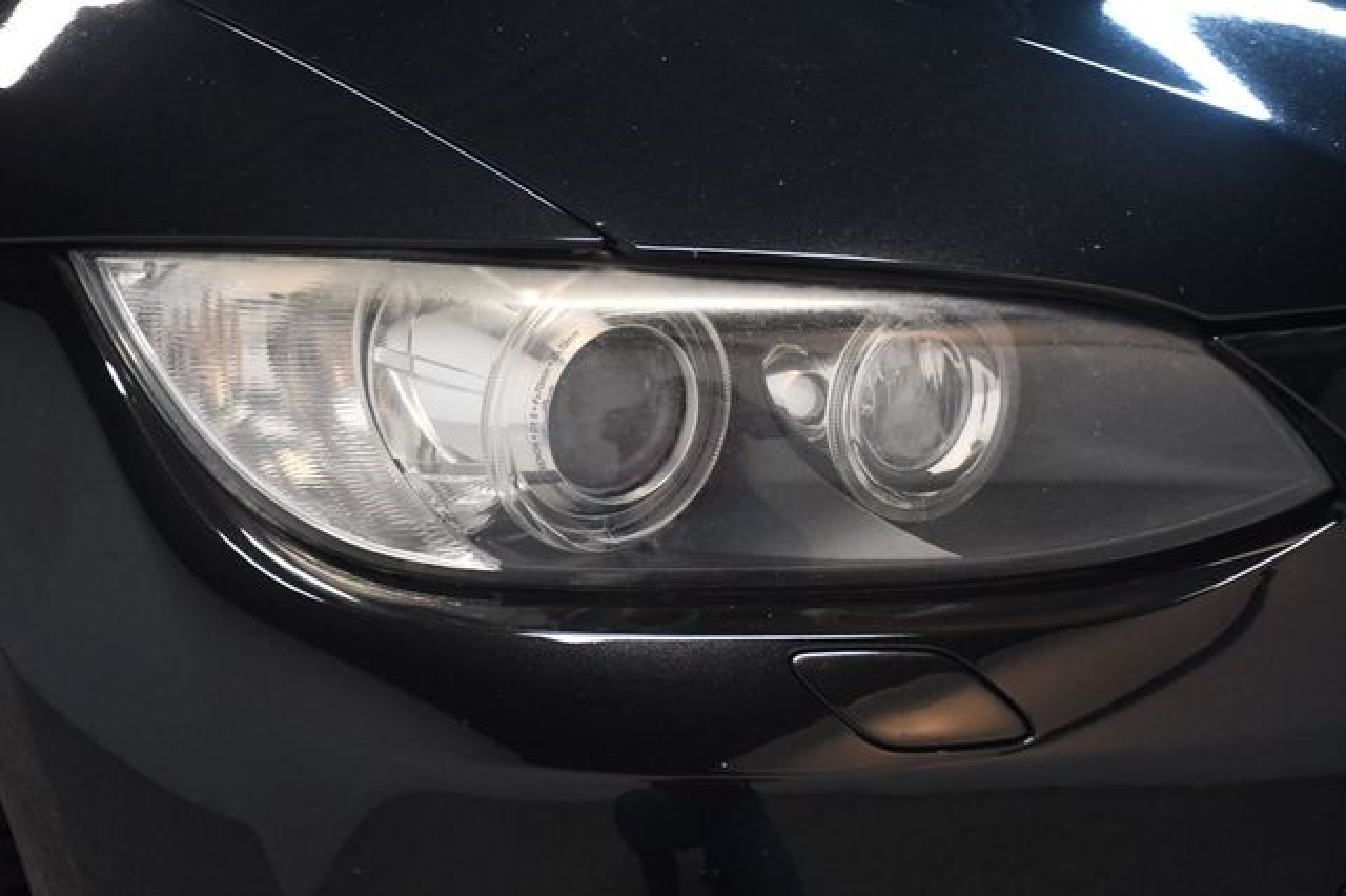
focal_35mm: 75
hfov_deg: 27.0
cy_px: 448
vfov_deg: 18.2
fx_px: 2803
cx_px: 673
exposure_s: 1/100
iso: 3200
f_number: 4.8
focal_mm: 50
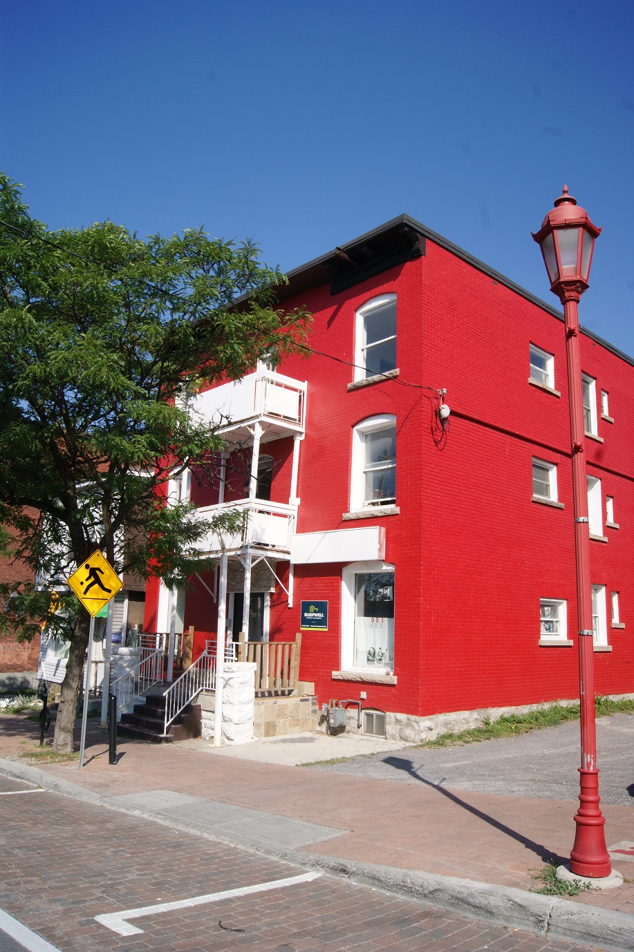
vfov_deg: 67.4
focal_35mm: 27
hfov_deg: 47.9
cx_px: 317
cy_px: 476
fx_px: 714
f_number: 16
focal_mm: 18
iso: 100
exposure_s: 1/160
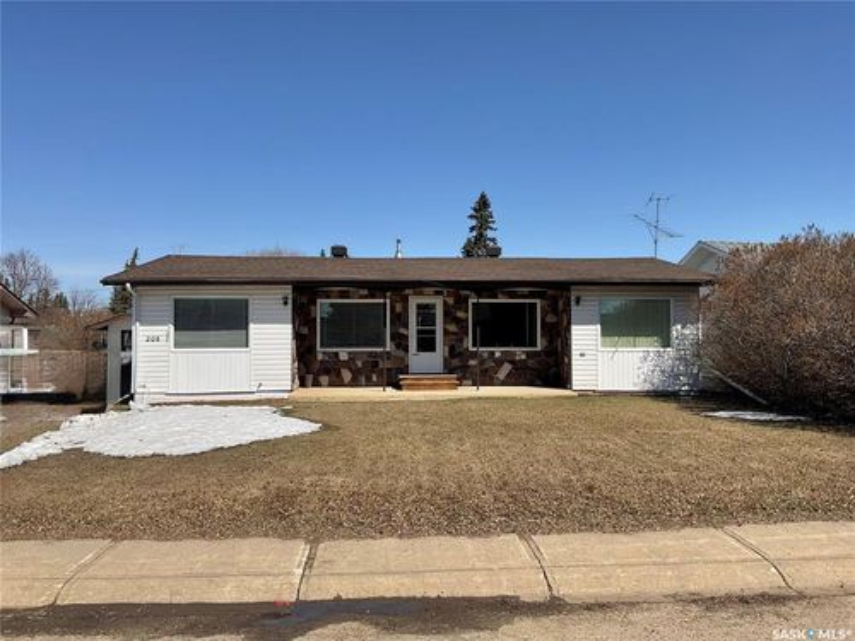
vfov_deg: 48.2
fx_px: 716
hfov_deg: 61.7
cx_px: 428
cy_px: 320
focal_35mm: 29
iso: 20
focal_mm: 3
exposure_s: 1/3534
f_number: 1.8
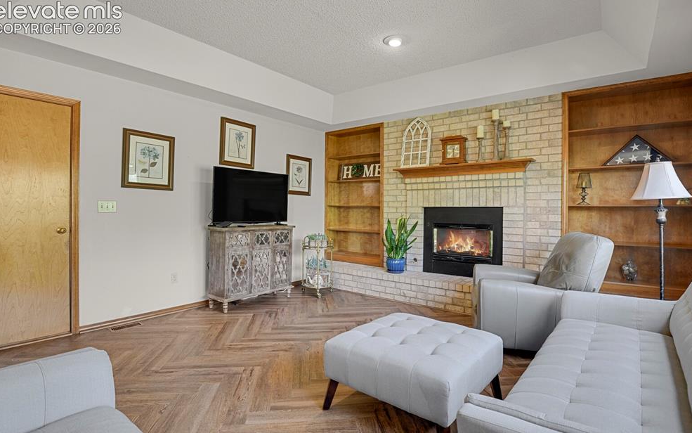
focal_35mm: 18
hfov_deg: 91.1
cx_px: 345
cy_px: 212
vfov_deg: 65.0
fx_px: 340
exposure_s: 3
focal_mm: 17
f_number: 6.3
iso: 250
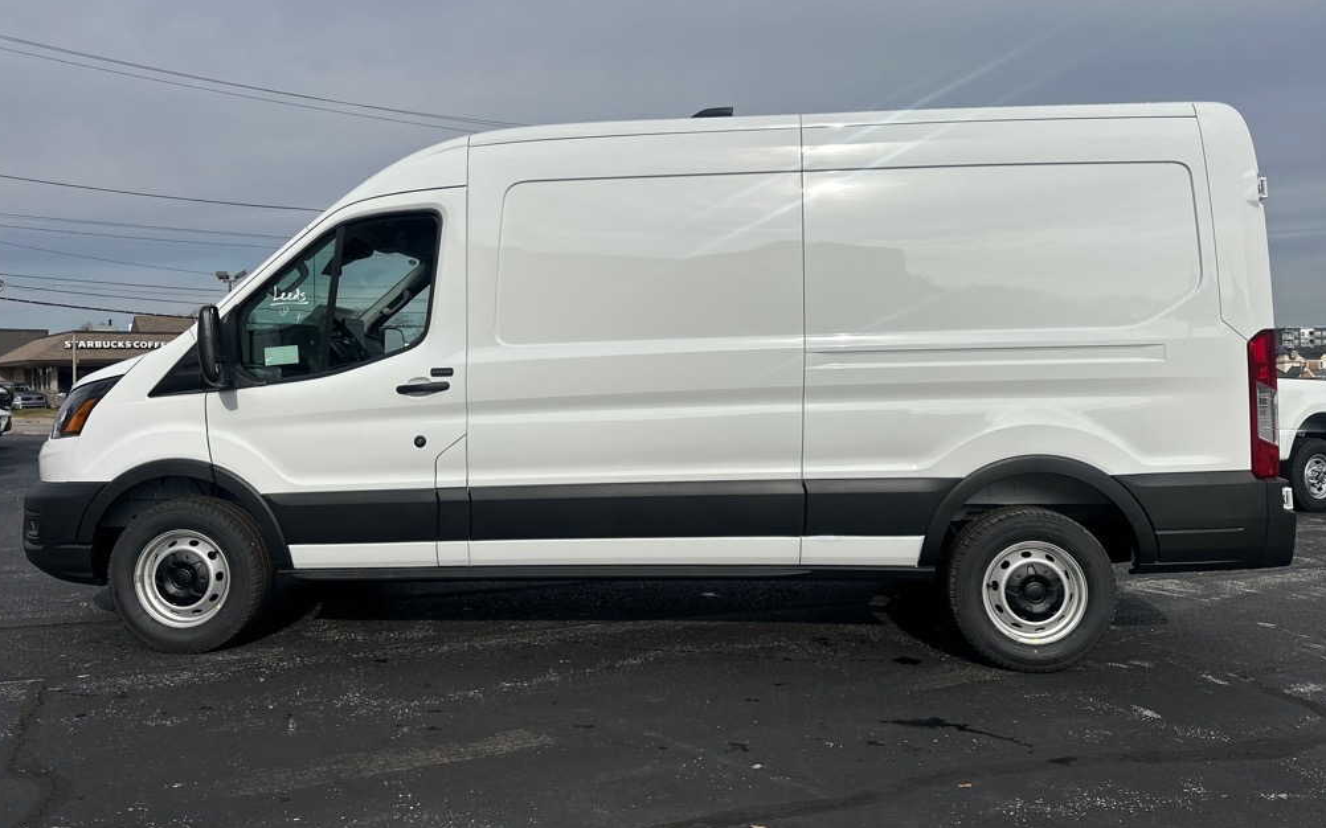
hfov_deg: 70.4
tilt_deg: +1.1
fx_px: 939
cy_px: 356
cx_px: 664
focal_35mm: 26
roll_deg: +1.4
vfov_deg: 47.4
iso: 80
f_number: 1.78
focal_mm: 6.86
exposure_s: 1/10753
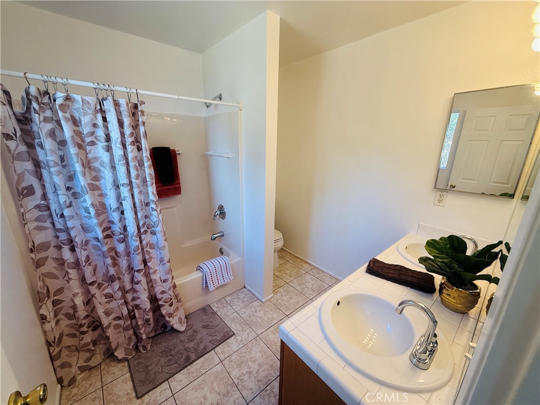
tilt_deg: -14.7
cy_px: 202
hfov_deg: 102.1
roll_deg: -1.0
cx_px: 270
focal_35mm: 14
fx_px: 218
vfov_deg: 85.7
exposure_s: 1/120
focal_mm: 2.22
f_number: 2.2
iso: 100
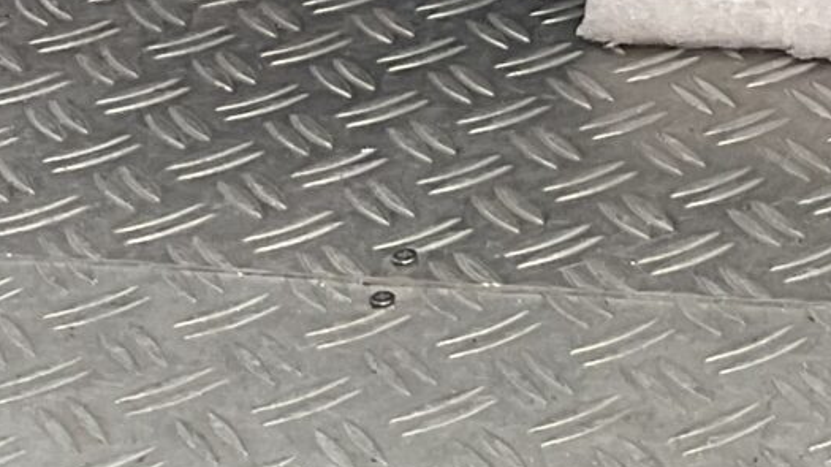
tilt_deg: -9.9
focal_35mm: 154
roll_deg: -2.3
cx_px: 1225
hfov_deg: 13.2
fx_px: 3392
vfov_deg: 7.0
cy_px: -1007
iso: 16
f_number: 1.8
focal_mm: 3
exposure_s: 1/150
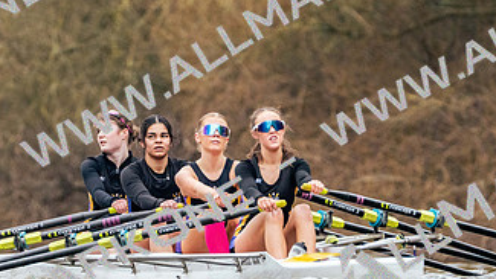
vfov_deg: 1.1
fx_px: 14773
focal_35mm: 1123
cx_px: 209
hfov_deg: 1.9
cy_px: 172
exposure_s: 1/2000
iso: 5000
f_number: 6.3
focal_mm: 600
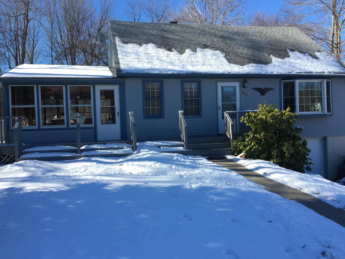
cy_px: 130
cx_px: 167
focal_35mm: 30
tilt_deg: +0.3
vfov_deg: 46.8
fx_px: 299
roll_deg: +0.8
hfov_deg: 60.0
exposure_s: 1/663
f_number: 2.2
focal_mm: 4.15
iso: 25
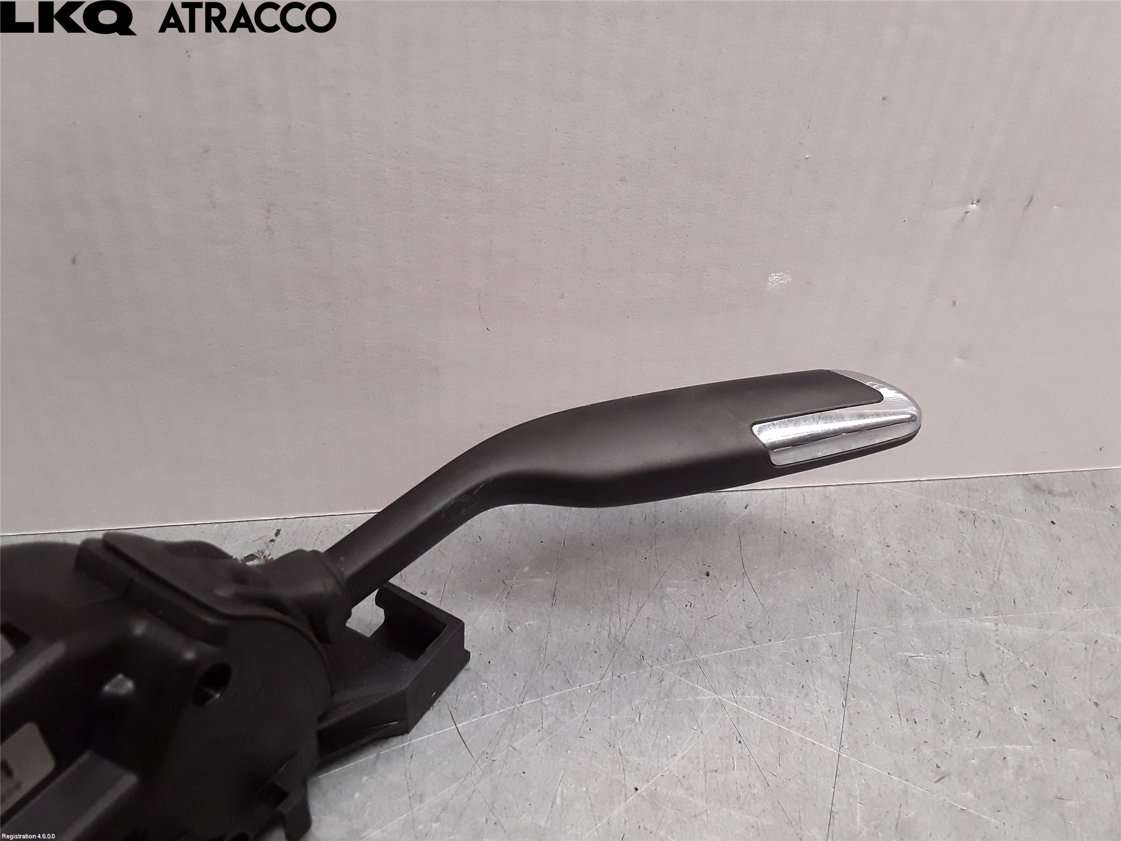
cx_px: 560
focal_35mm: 28
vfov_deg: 49.7
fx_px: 907
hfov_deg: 63.4
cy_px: 420
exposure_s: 1/100
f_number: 1.9
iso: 100
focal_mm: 2.91
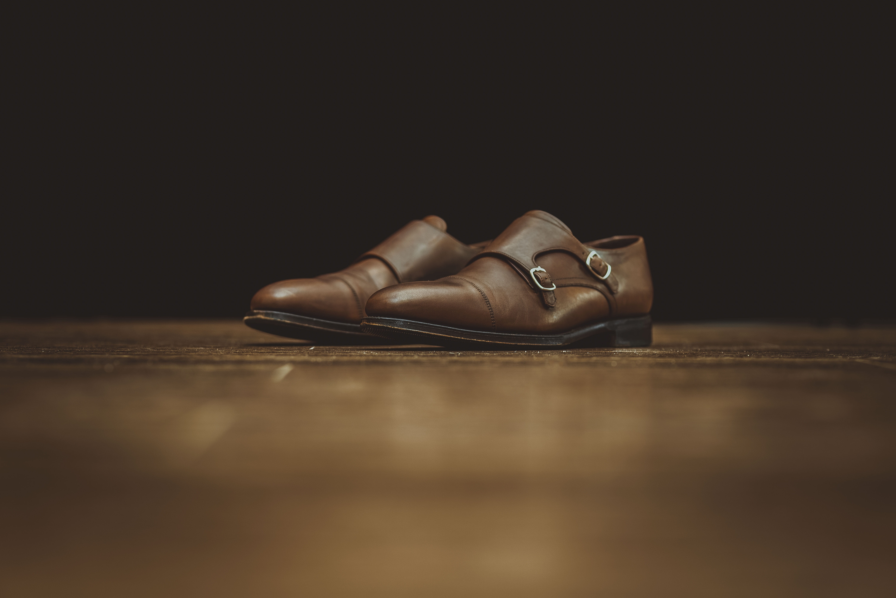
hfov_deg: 23.9
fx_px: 2116
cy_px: 299
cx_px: 448
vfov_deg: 16.1
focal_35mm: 85
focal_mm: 85
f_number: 2.8
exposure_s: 1/2.5
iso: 100
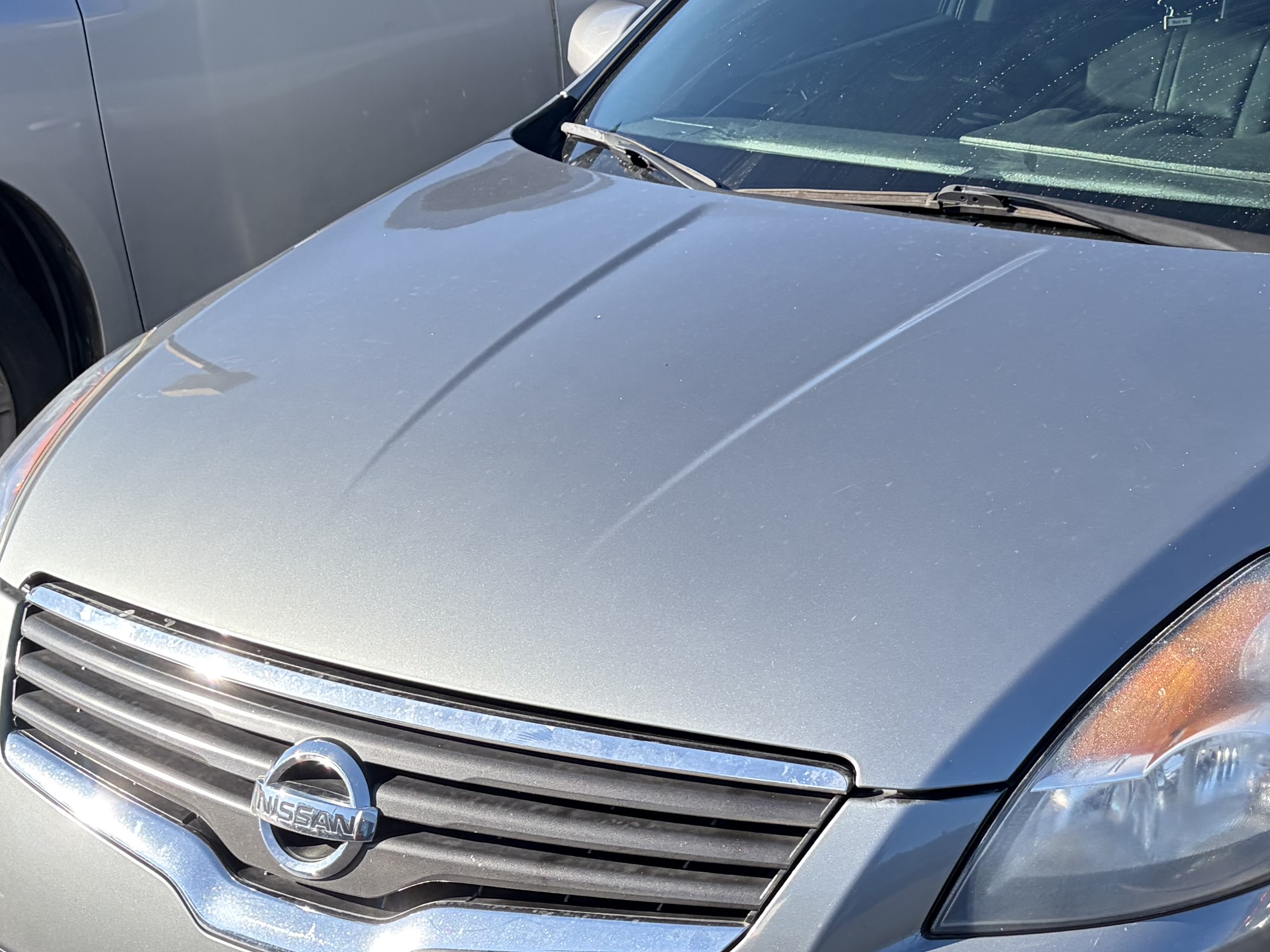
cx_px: 1092
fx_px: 2311
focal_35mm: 63
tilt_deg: -22.3
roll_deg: +2.3
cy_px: 611
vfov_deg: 23.2
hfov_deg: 29.7
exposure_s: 1/1175
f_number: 1.6
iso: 64
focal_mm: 5.96
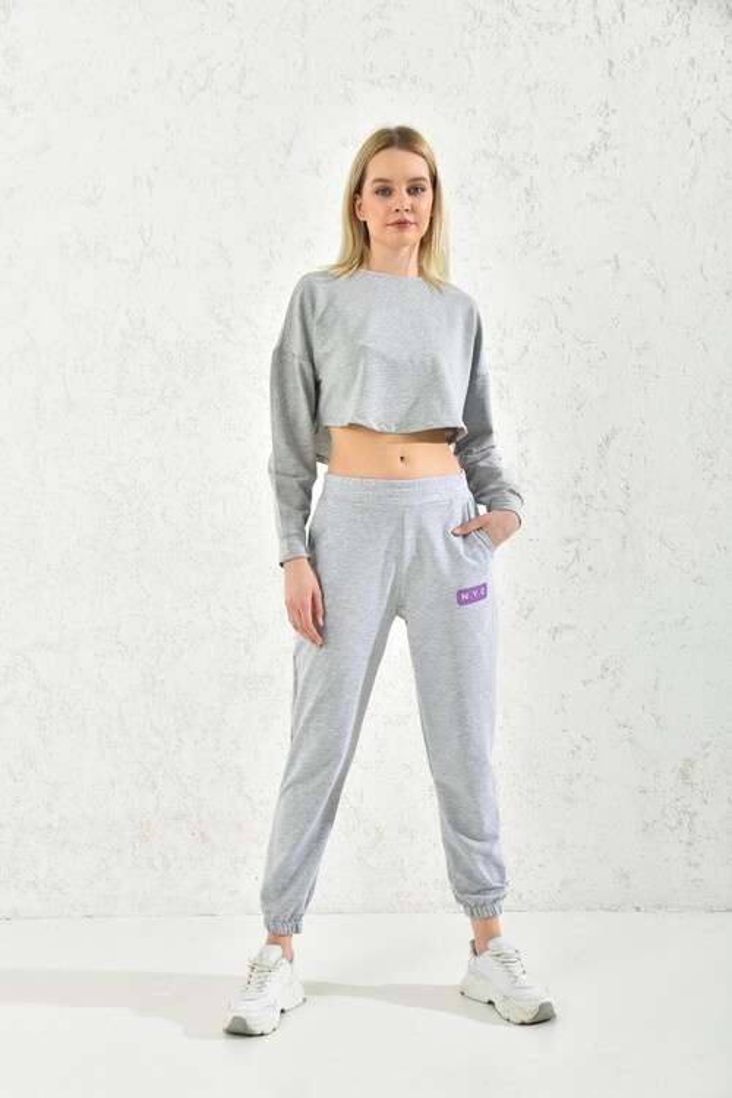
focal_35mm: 48
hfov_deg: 28.1
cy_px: 549
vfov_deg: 41.1
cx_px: 366
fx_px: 1464
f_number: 7.1
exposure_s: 1/160
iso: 100
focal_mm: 48
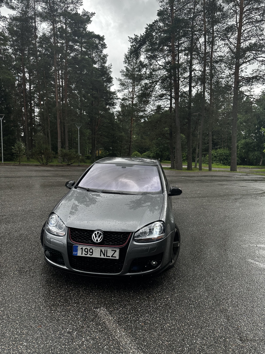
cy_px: 177
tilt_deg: -5.4
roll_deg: -0.2
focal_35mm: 24
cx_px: 132
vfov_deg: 71.6
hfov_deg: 56.8
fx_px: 245
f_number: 1.78
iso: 80
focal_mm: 6.86
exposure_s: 1/952
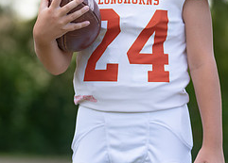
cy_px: -8
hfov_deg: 6.0
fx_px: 2179
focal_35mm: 336
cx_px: 116
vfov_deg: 4.3
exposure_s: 1/400
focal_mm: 127
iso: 100
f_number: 2.8
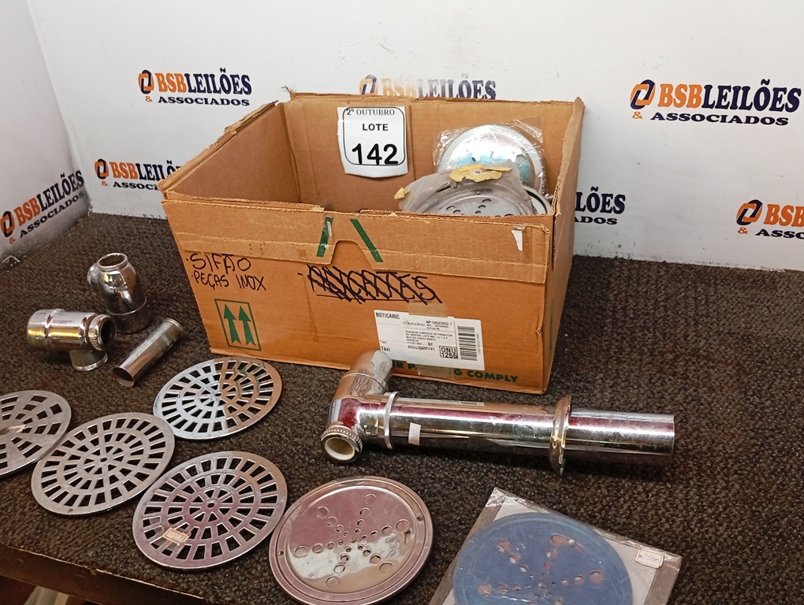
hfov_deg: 58.3
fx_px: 721
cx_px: 402
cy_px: 302
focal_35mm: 31
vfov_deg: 45.5
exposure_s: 1/30
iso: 310
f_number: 1.8
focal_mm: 3.98
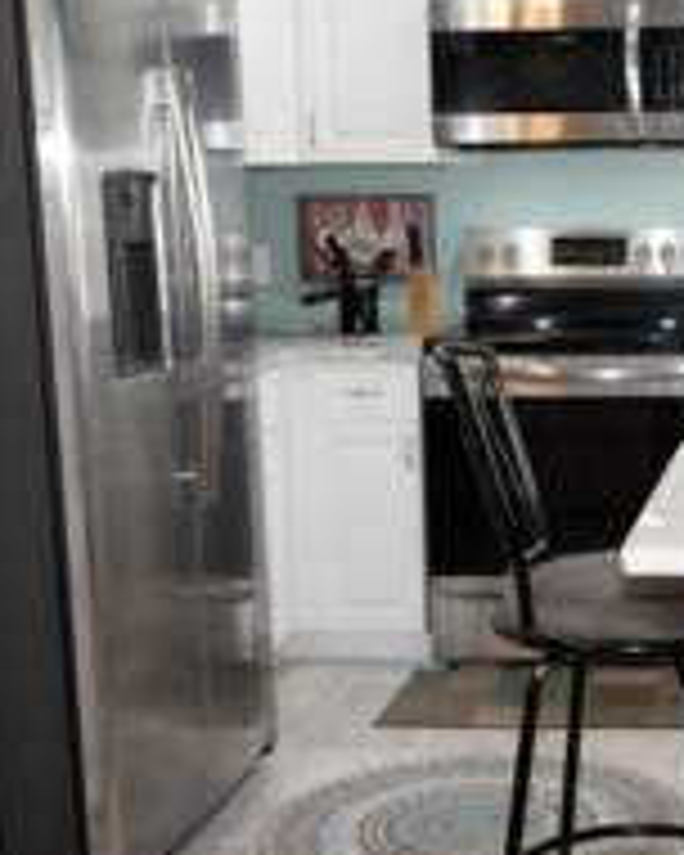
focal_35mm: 66
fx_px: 1670
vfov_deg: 28.7
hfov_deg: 21.9
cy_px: 442
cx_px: 747
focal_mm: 24
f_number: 4
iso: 800
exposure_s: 1/100
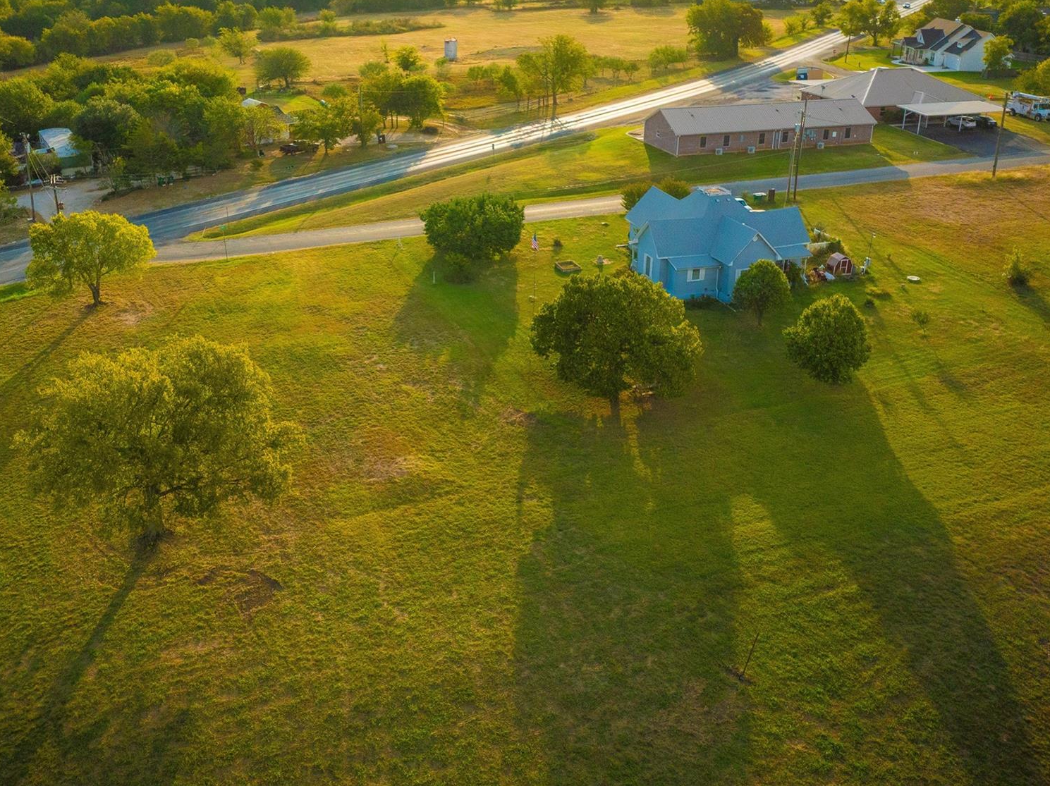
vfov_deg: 42.7
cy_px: 312
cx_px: 426
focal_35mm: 33
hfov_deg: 55.0
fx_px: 1000
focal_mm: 12.29
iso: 260
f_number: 2.8
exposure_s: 1/1250
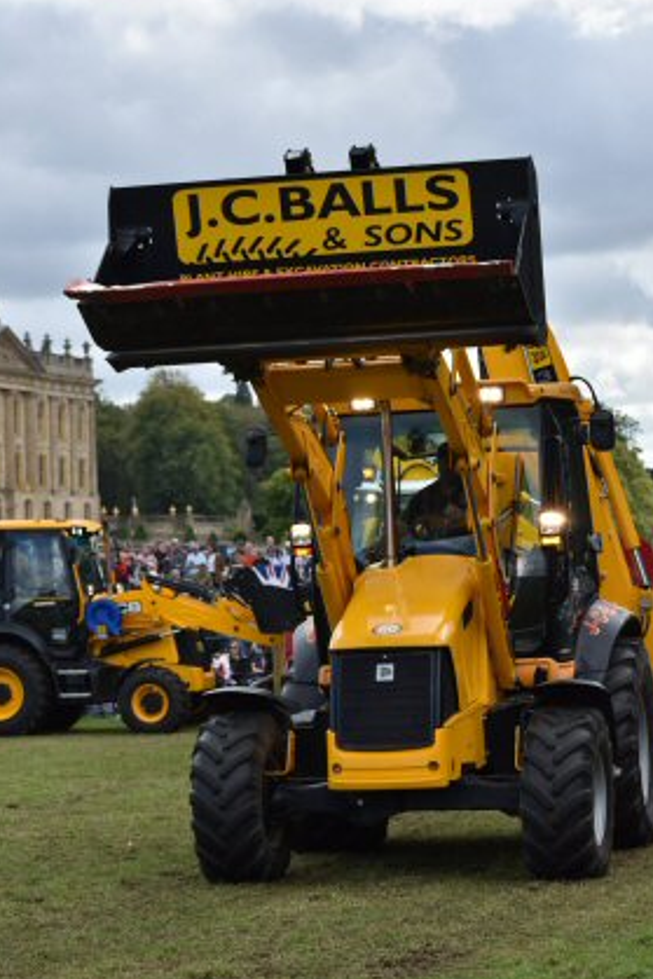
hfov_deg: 12.1
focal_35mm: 113
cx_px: 342
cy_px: 492
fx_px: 3072
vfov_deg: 18.1
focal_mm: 70
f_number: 5.6
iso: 400
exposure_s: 1/1600
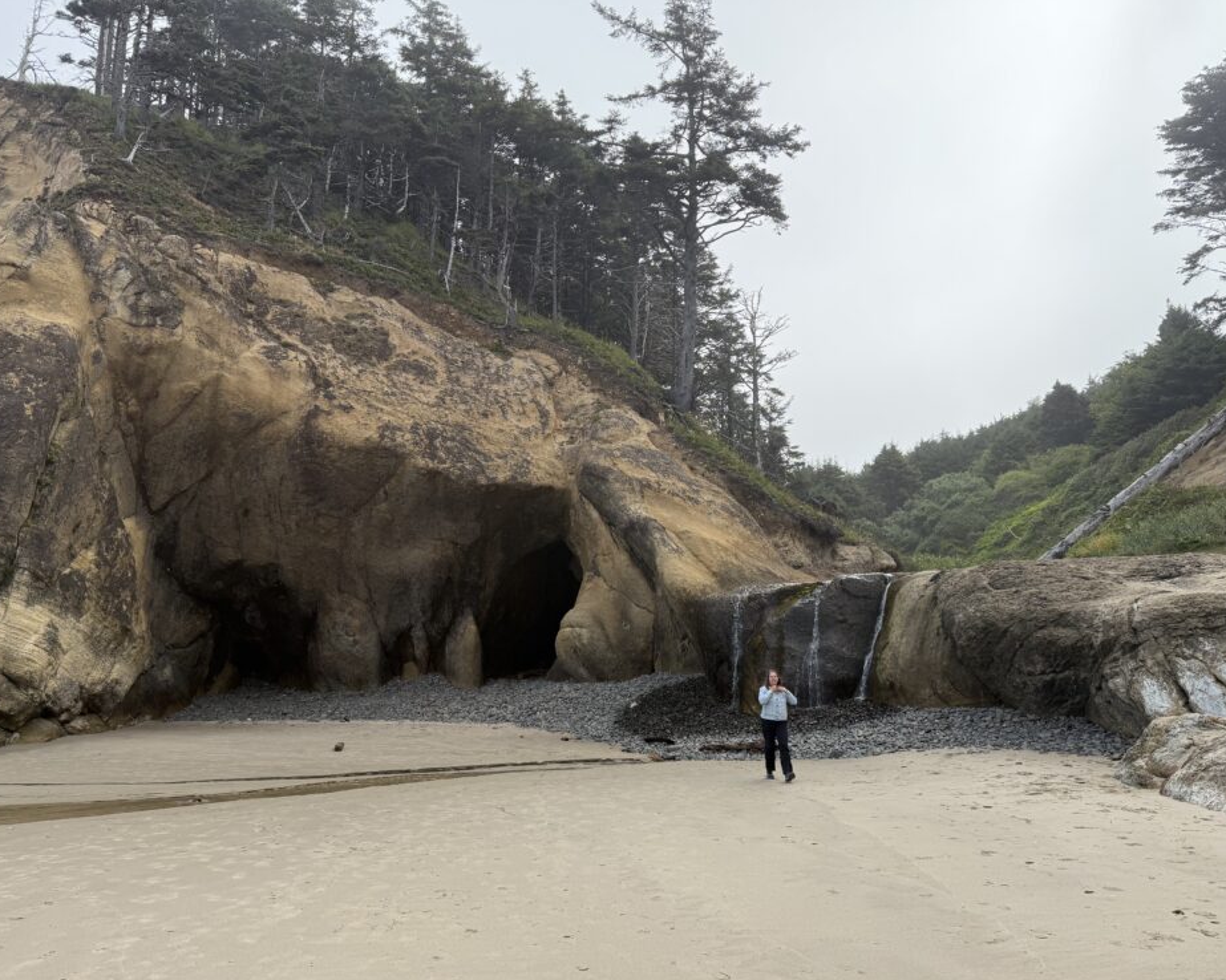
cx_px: 600
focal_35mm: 26
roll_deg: +0.7
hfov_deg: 66.0
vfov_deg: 54.9
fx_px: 943
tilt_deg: +11.0
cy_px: 505
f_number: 1.78
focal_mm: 6.76
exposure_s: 1/3145
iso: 100
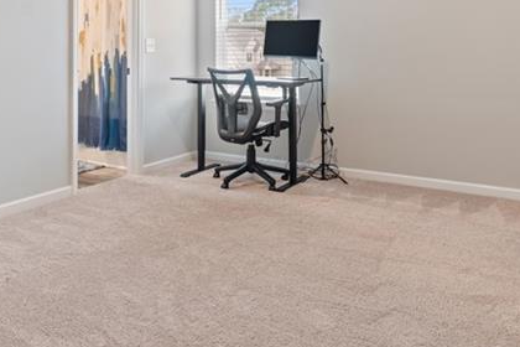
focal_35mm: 39
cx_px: 199
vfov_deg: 32.3
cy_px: 25
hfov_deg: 49.1
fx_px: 563
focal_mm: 16
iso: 100
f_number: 8
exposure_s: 3.2
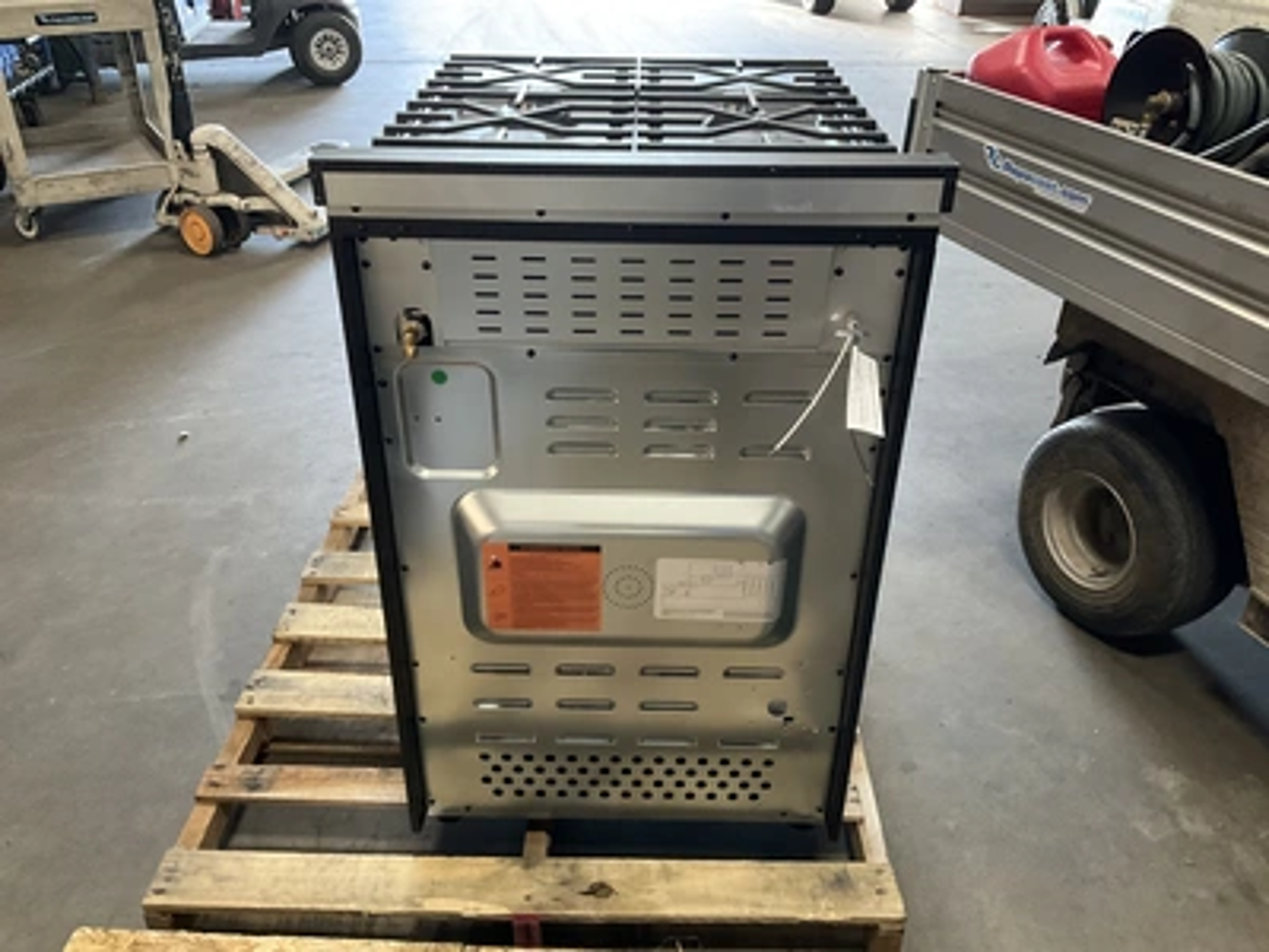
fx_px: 1063
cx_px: 634
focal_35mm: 29
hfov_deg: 61.7
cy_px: 476
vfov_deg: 48.2
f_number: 1.8
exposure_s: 1/40
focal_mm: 3
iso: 200
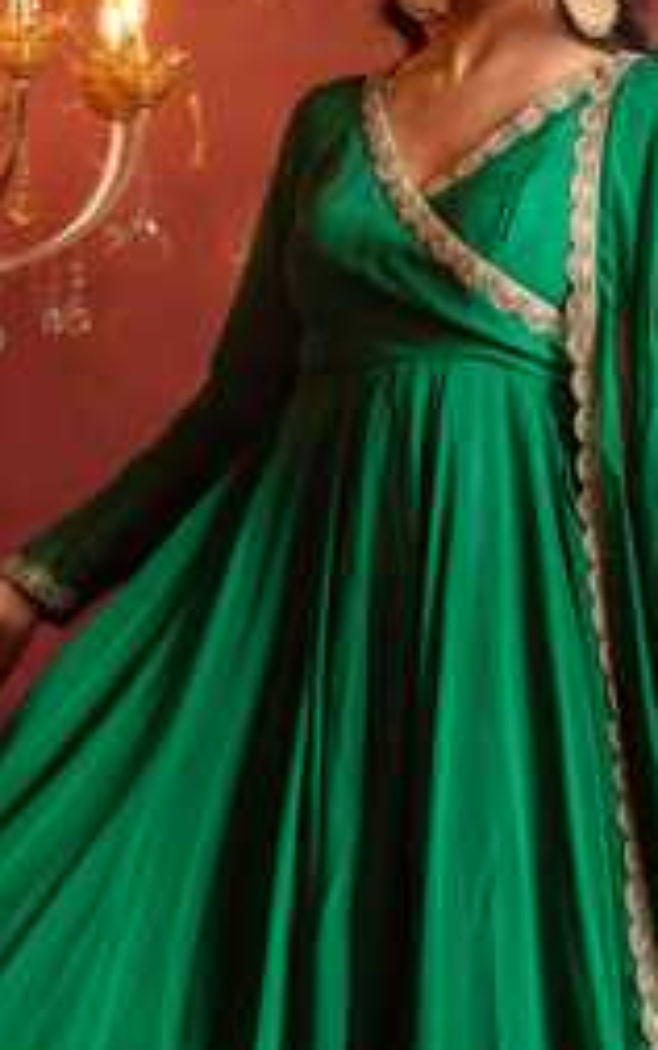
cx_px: 391
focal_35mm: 106
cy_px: 735
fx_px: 3034
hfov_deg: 12.4
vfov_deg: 19.5
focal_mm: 50
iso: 320
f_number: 7.1
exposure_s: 1/160
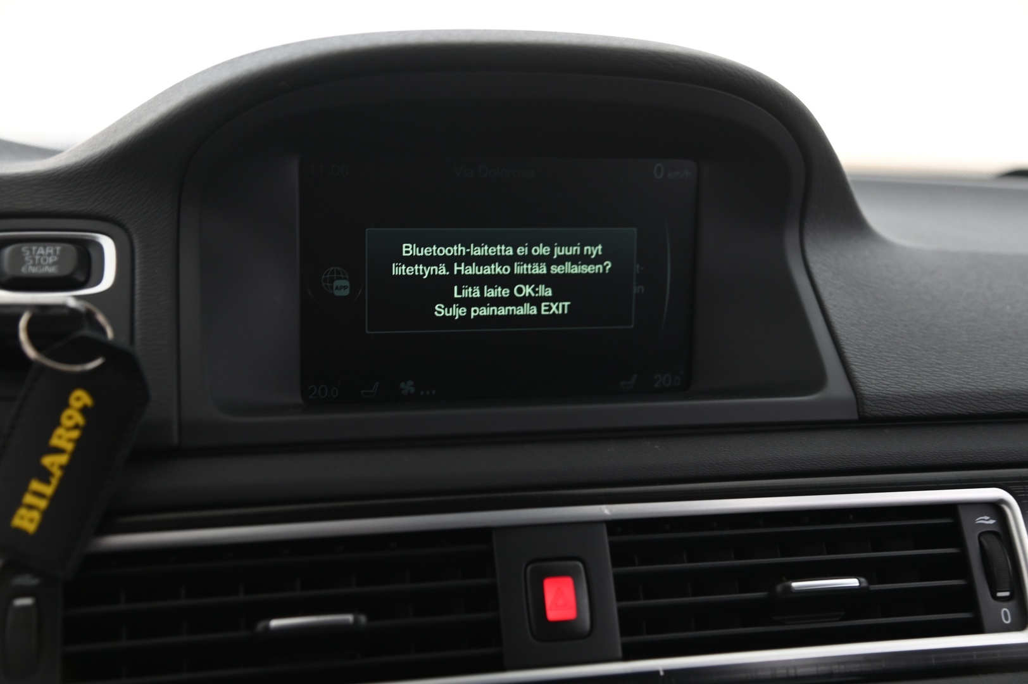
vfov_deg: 28.0
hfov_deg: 41.1
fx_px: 1370
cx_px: 514
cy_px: 342
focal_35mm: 48
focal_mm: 48
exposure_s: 1/10
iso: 1000
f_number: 4
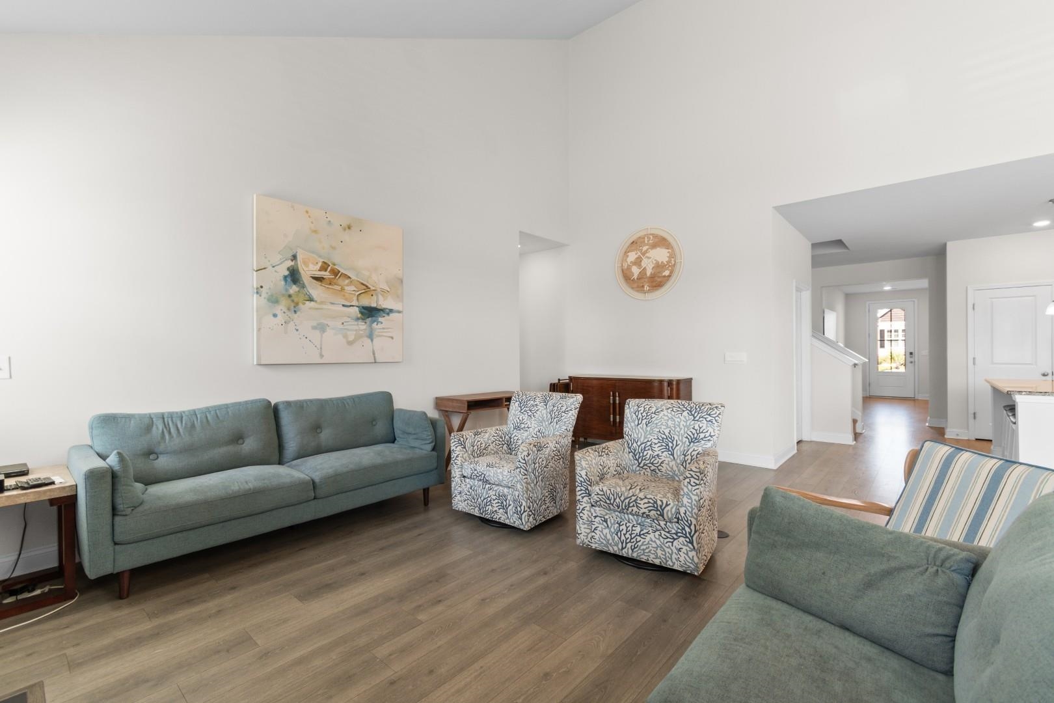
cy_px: 352
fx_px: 439
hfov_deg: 100.4
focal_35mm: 15
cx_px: 527
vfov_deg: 77.3
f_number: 4.5
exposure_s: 1/6
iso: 100
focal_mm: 10
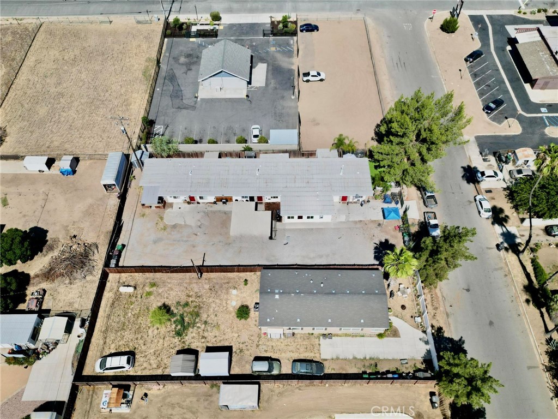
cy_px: 210
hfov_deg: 71.6
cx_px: 279
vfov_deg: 56.8
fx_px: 387
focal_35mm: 24
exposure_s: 1/320
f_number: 1.7
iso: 130
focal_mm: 6.72
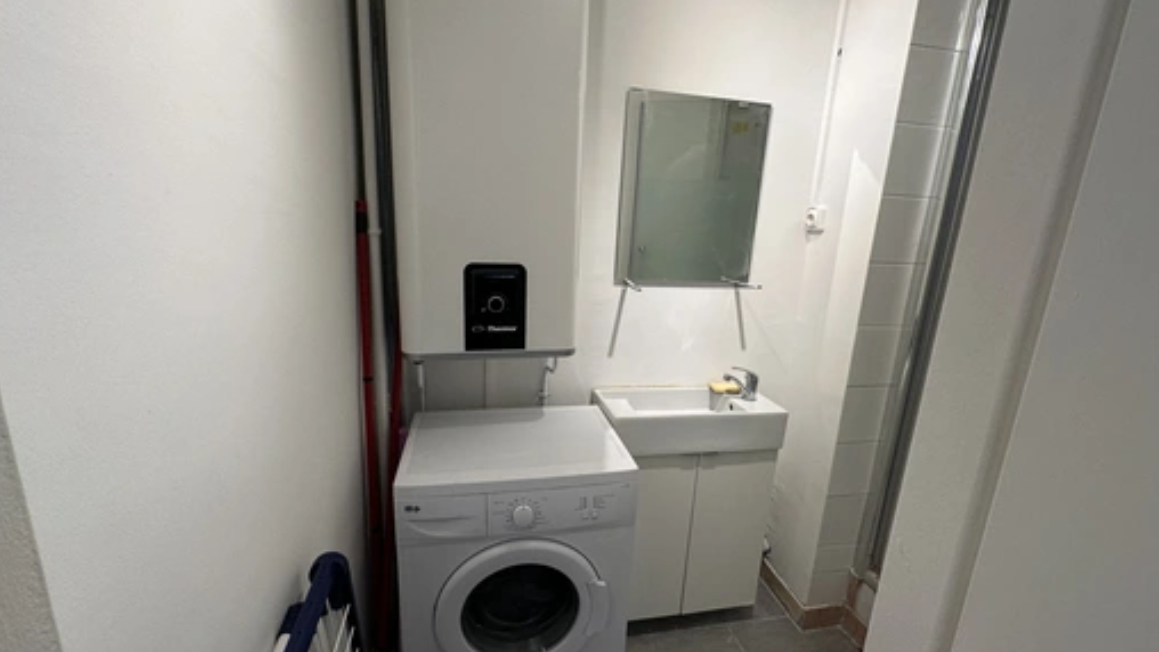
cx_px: 581
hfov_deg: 99.4
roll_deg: -3.1
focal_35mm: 16
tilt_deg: -12.9
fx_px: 492
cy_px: 337
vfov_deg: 67.1
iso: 100
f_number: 2.2
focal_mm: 2.22
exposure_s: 1/100
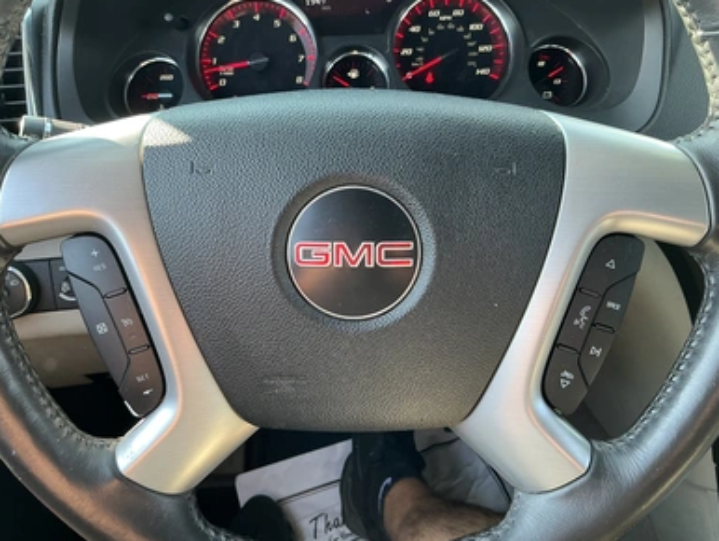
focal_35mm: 29
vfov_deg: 48.3
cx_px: 360
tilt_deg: -29.8
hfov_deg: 61.6
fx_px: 603
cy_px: 269
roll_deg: +3.1
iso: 50
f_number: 1.8
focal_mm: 3
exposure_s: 1/122
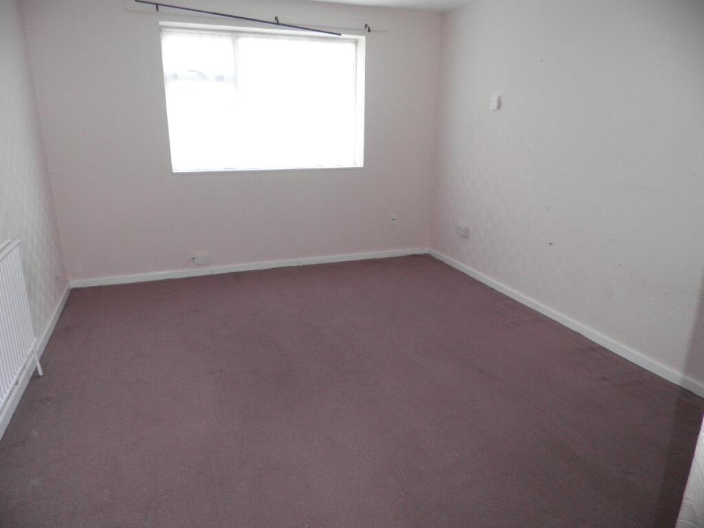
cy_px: 264
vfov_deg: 56.8
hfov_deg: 71.6
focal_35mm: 24
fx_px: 488
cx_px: 352
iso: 160
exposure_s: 1/30
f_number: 3.3
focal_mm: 4.3
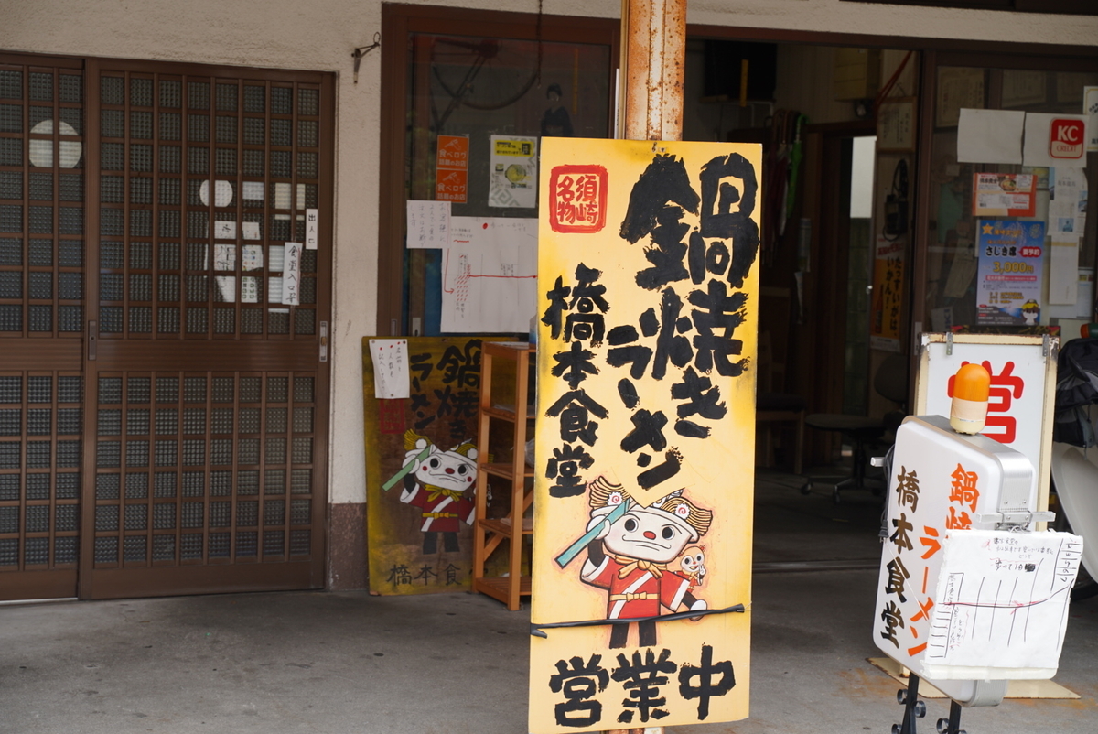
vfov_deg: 18.2
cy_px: 367
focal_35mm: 75
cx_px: 549
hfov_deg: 27.0
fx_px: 2289
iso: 160
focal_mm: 75
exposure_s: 1/160
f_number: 7.1
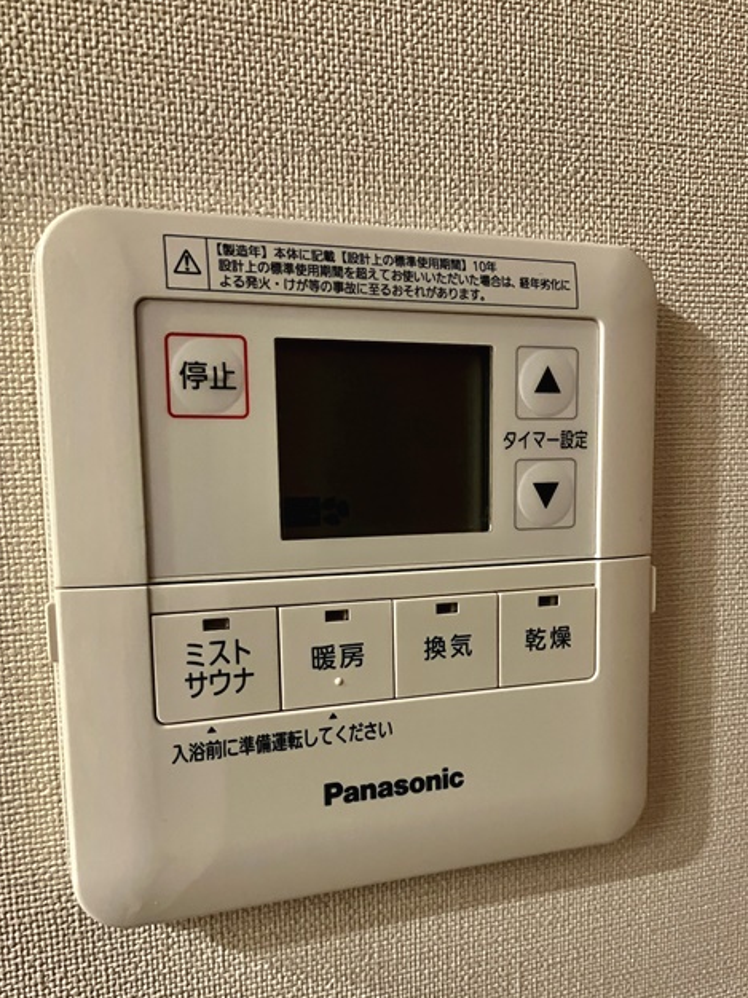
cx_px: 392
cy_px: 604
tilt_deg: -7.8
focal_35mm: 34
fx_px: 980
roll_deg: +2.1
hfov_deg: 41.8
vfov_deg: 53.6
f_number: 1.8
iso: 320
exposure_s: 1/60
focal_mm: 3.99
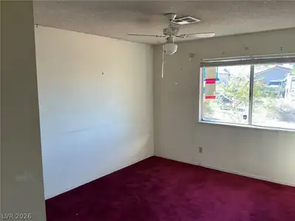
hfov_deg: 63.4
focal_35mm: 28
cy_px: 110
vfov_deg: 49.7
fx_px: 239
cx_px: 148
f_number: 1.8
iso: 64
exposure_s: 1/120
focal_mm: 3
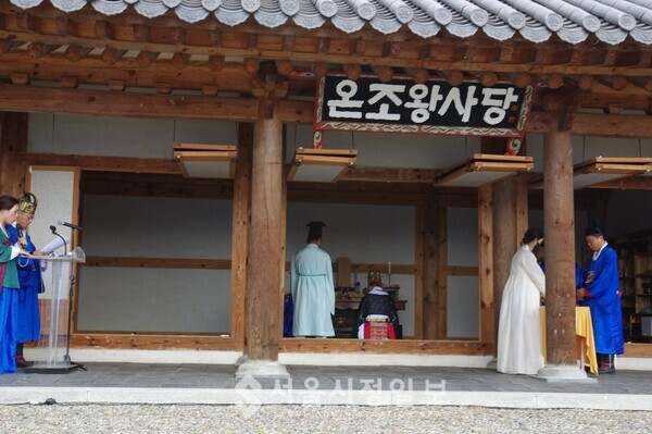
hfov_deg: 42.8
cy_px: 217
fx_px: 832
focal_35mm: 46
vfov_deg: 29.2
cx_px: 326
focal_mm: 31
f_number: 13
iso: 100
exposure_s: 1/15
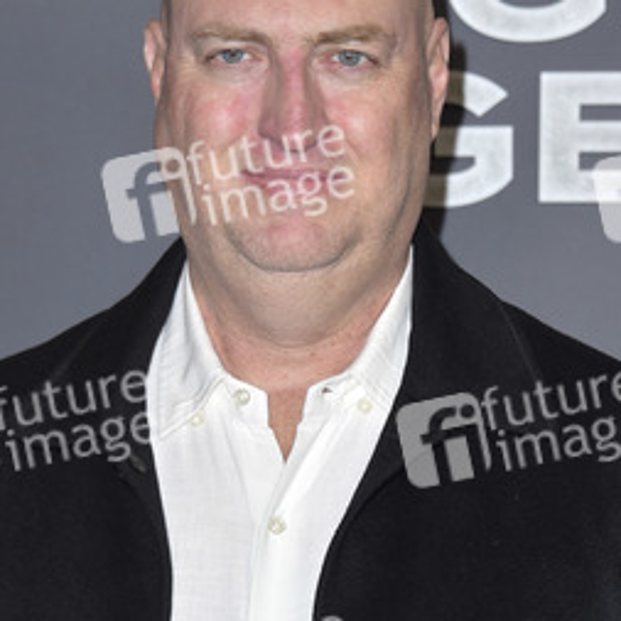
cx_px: 301
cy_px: 307
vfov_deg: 10.7
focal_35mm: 164
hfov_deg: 10.7
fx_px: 3329
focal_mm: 122
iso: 400
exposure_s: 1/250
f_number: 6.3
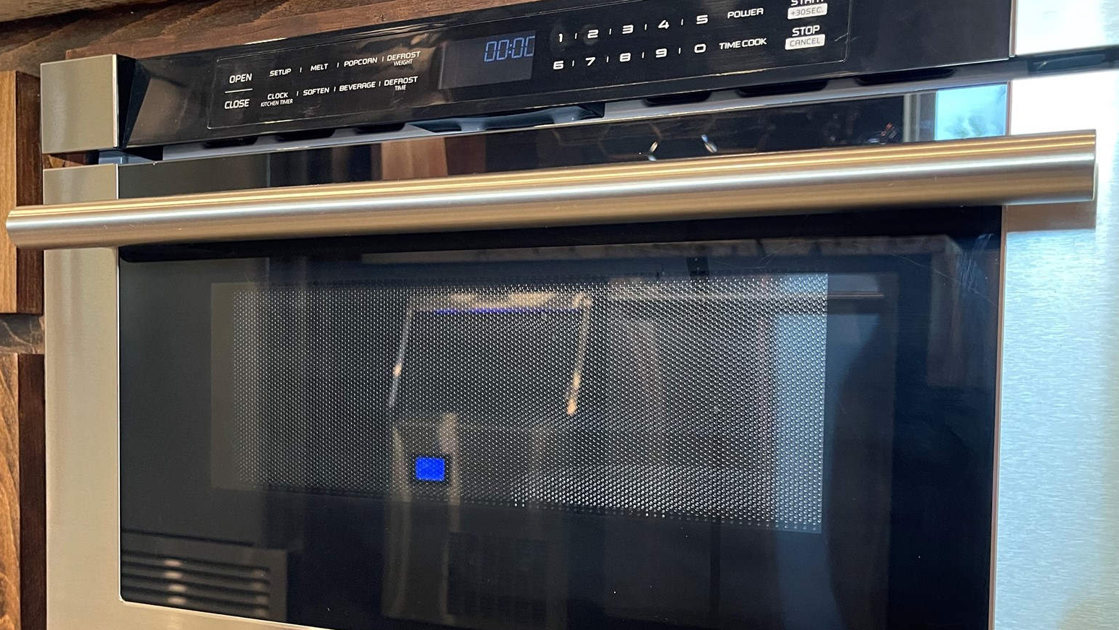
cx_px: 545
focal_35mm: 36
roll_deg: -1.4
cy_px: 415
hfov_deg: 55.3
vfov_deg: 32.6
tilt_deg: -1.7
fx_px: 1068
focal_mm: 5.1
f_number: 1.6
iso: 400
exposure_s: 1/60
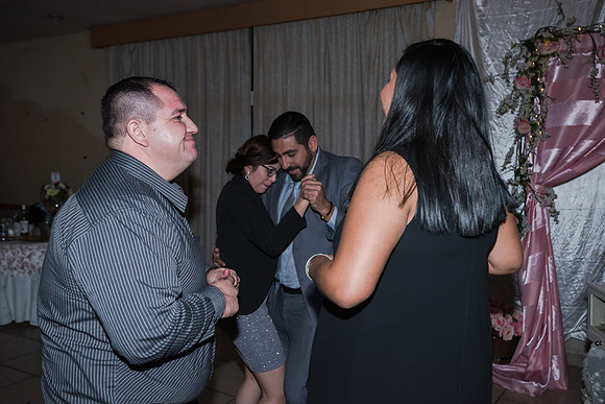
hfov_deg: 54.4
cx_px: 302
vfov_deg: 37.9
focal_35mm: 35
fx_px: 588
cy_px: 202
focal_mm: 35
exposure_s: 1/125
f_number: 3.5
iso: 1600
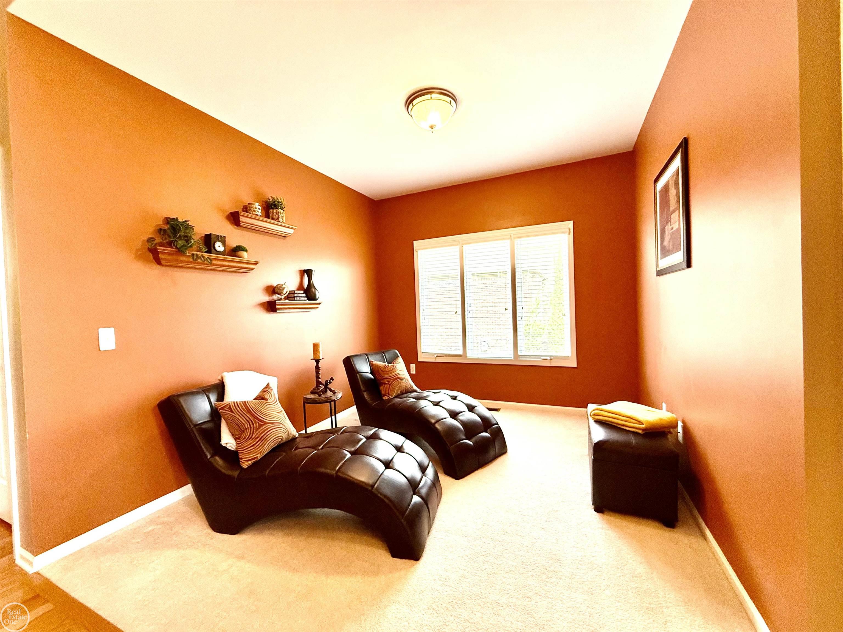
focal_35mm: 14
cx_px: 422
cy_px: 316
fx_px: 341
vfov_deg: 85.7
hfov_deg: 102.1
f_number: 2.2
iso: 320
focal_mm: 2.22
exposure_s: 1/120
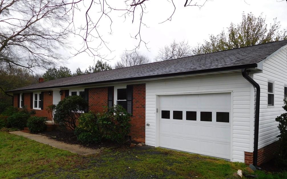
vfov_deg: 45.8
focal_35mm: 27
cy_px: 105
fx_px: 211
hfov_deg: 68.4
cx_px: 141
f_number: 3.4
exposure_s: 1/400
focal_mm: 4.5
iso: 125
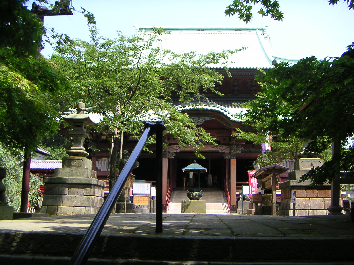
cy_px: 132
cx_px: 177
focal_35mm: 37
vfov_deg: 38.7
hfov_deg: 50.1
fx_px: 378
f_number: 2.8
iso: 64
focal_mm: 4.8
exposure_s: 1/350
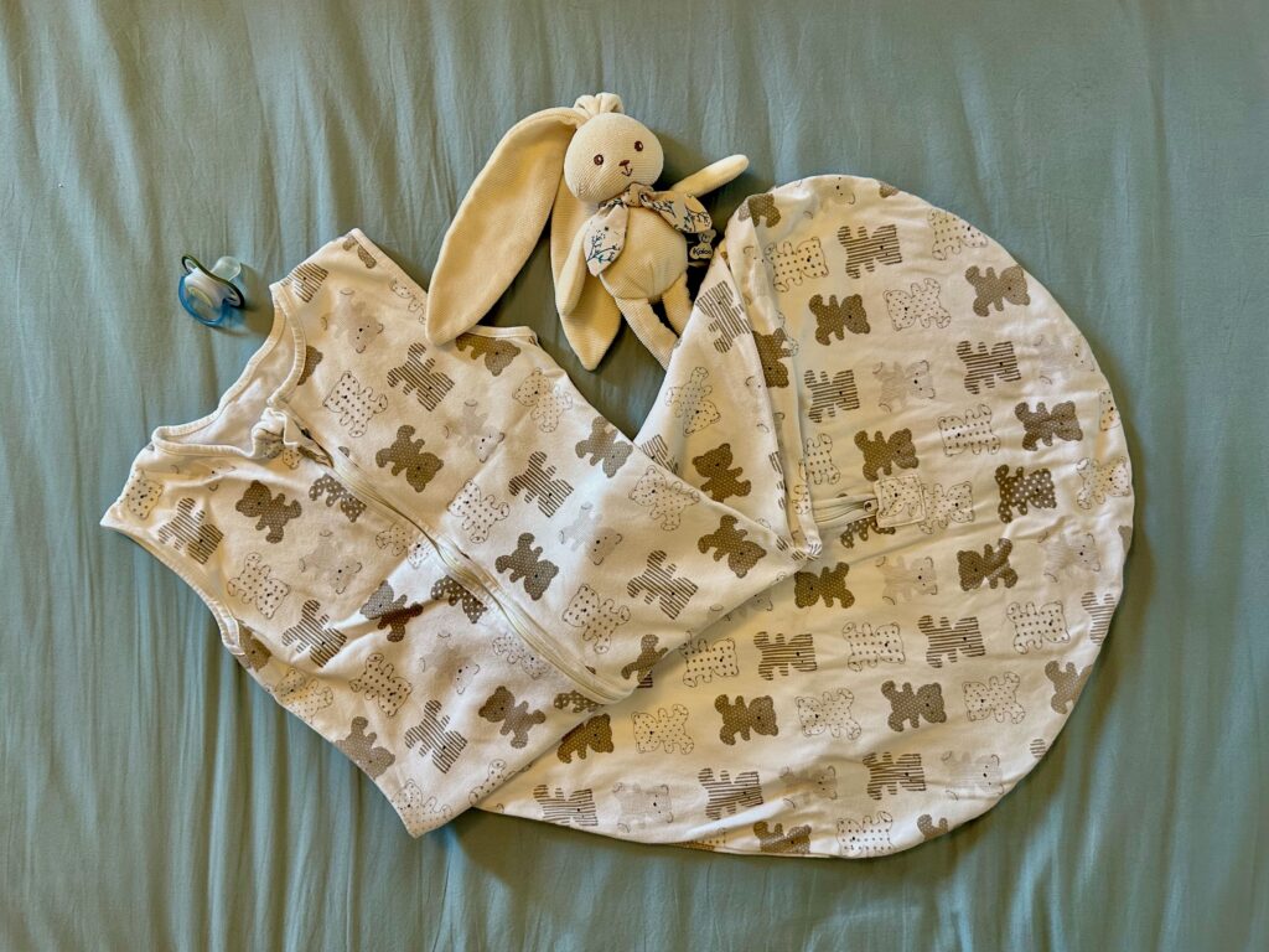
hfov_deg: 71.6
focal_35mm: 24
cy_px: 476
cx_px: 634
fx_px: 880
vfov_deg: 56.8
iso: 160
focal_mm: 6.86
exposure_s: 1/50
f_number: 1.78
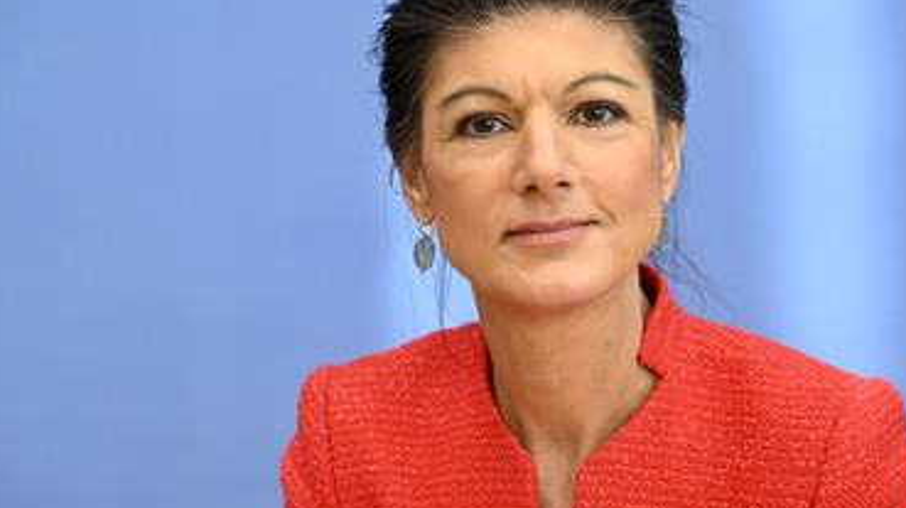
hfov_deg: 22.2
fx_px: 2305
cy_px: 204
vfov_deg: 12.6
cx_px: 534
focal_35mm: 96
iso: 3200
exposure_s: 1/640
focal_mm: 75
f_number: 4.5
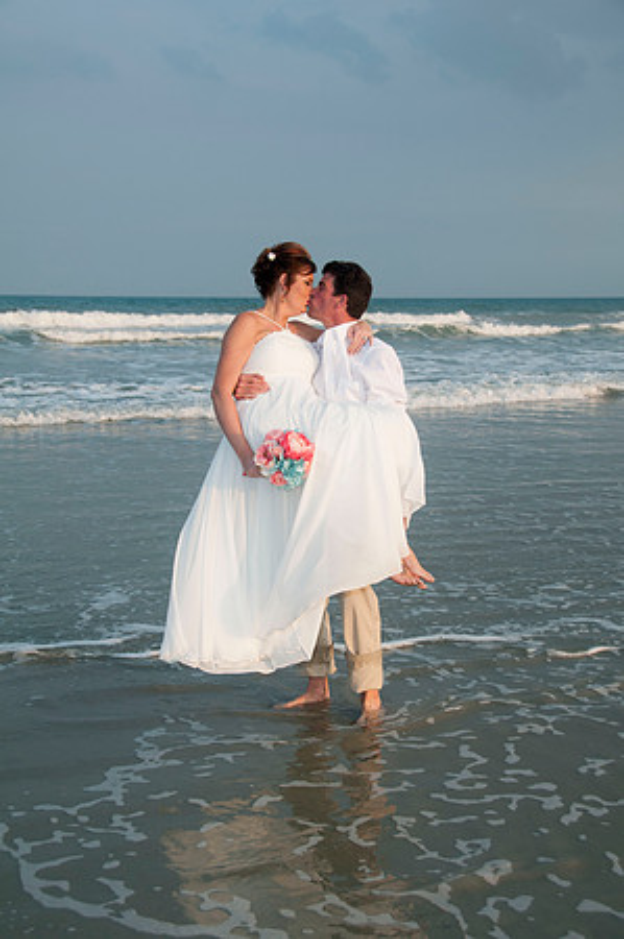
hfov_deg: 25.7
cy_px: 470
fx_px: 1368
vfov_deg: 37.9
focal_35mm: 52
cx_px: 312
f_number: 5.6
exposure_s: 1/250
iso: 100
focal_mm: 35
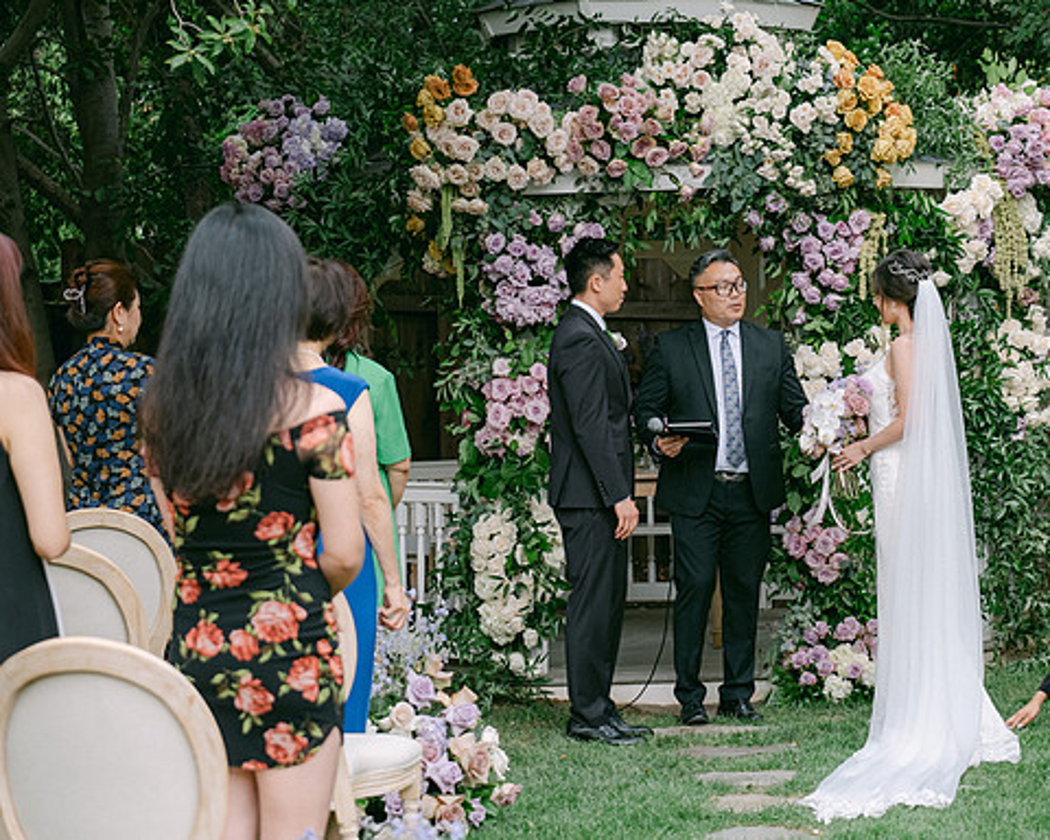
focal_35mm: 90
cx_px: 630
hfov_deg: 21.2
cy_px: 419
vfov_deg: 17.1
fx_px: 2797
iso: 320
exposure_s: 1/340
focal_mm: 50
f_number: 2.8
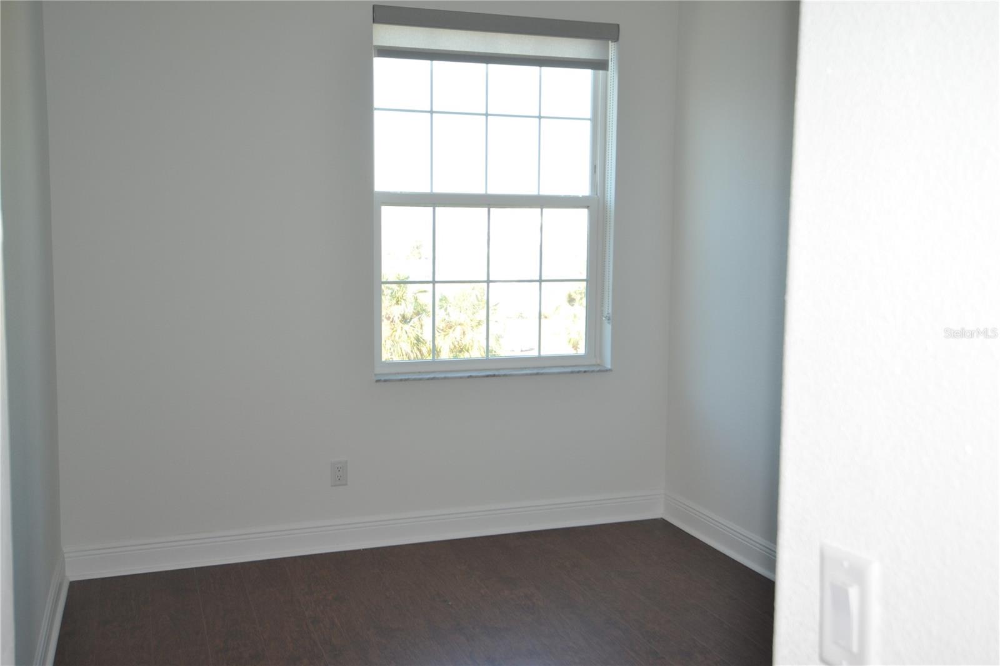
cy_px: 333
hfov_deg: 53.1
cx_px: 500
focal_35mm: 36
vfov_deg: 36.9
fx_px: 1000
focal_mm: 24
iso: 400
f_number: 4.5
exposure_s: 1/80
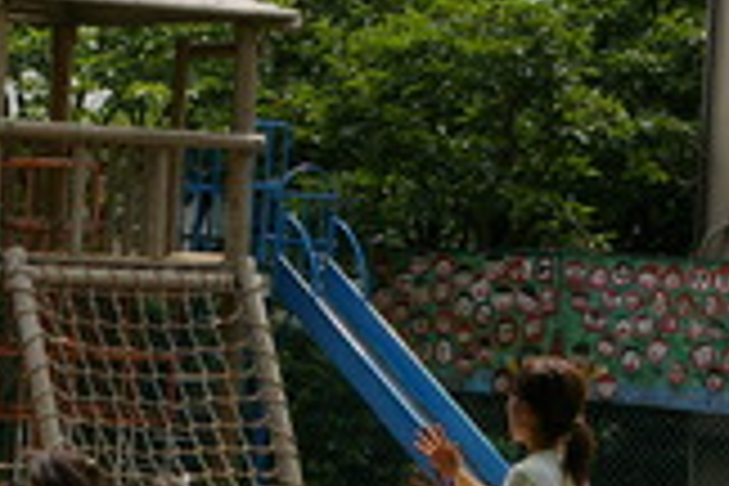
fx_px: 3366
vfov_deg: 8.3
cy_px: 335
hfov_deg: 12.2
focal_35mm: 166
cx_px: -76
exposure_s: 1/500
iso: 400
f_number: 9.5
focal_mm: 45
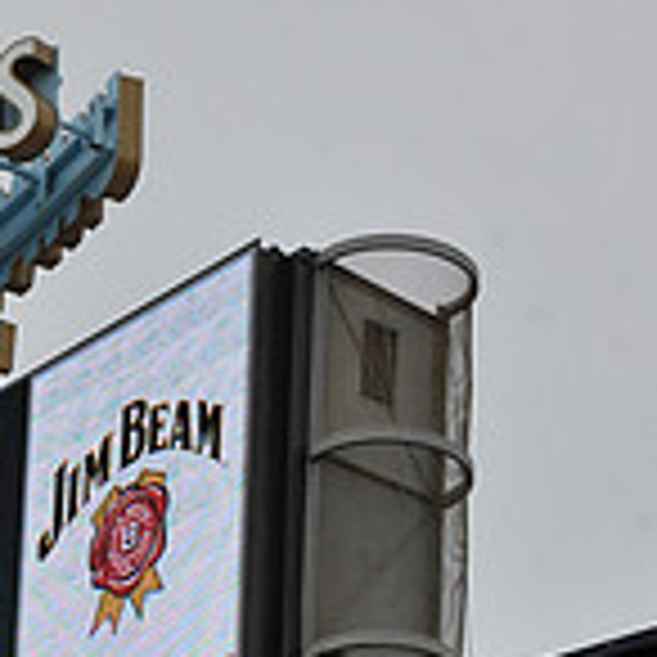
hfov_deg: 5.0
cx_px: -392
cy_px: 752
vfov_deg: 5.1
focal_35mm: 344
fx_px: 7387
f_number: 7.1
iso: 400
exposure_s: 1/200
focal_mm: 102
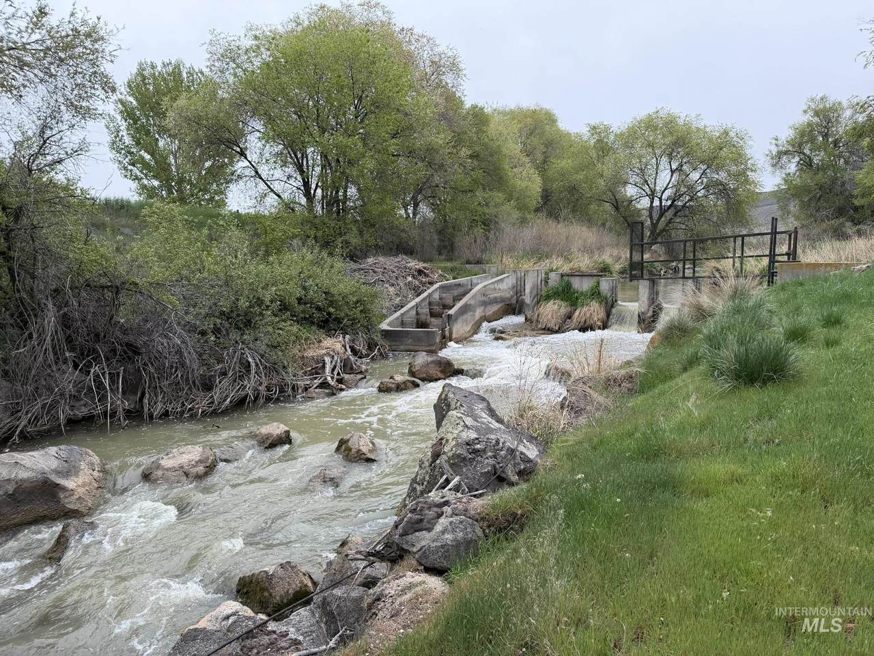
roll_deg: +2.3
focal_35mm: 24
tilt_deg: -5.2
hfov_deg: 71.6
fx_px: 606
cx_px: 437
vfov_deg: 56.8
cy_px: 328
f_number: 1.78
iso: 100
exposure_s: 1/1211
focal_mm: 6.76
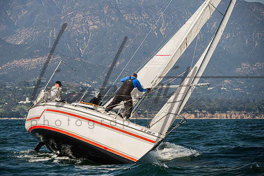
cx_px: 119
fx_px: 1620
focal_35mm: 221
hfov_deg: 9.3
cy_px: 80
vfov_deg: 6.2
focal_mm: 200
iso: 500
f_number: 8
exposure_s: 1/2000
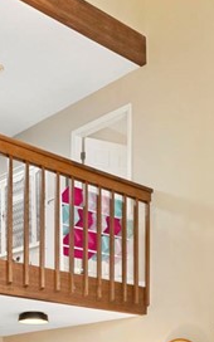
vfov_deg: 27.3
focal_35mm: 65
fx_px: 607
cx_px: 16
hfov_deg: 19.6
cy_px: 424
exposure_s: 1/60
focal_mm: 16
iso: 800
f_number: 6.3
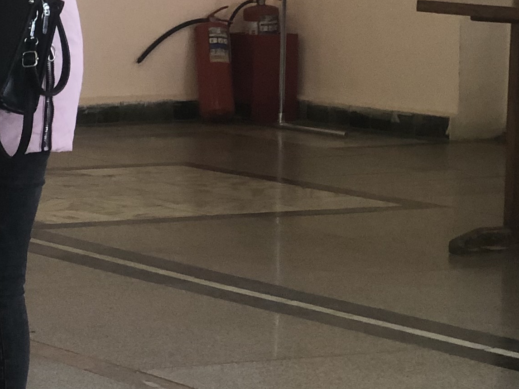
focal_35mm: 183
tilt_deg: -6.3
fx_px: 2743
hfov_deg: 10.5
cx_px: -252
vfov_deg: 8.1
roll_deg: +0.1
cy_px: 202
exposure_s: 1/33
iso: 80
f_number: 2.4
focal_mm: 6
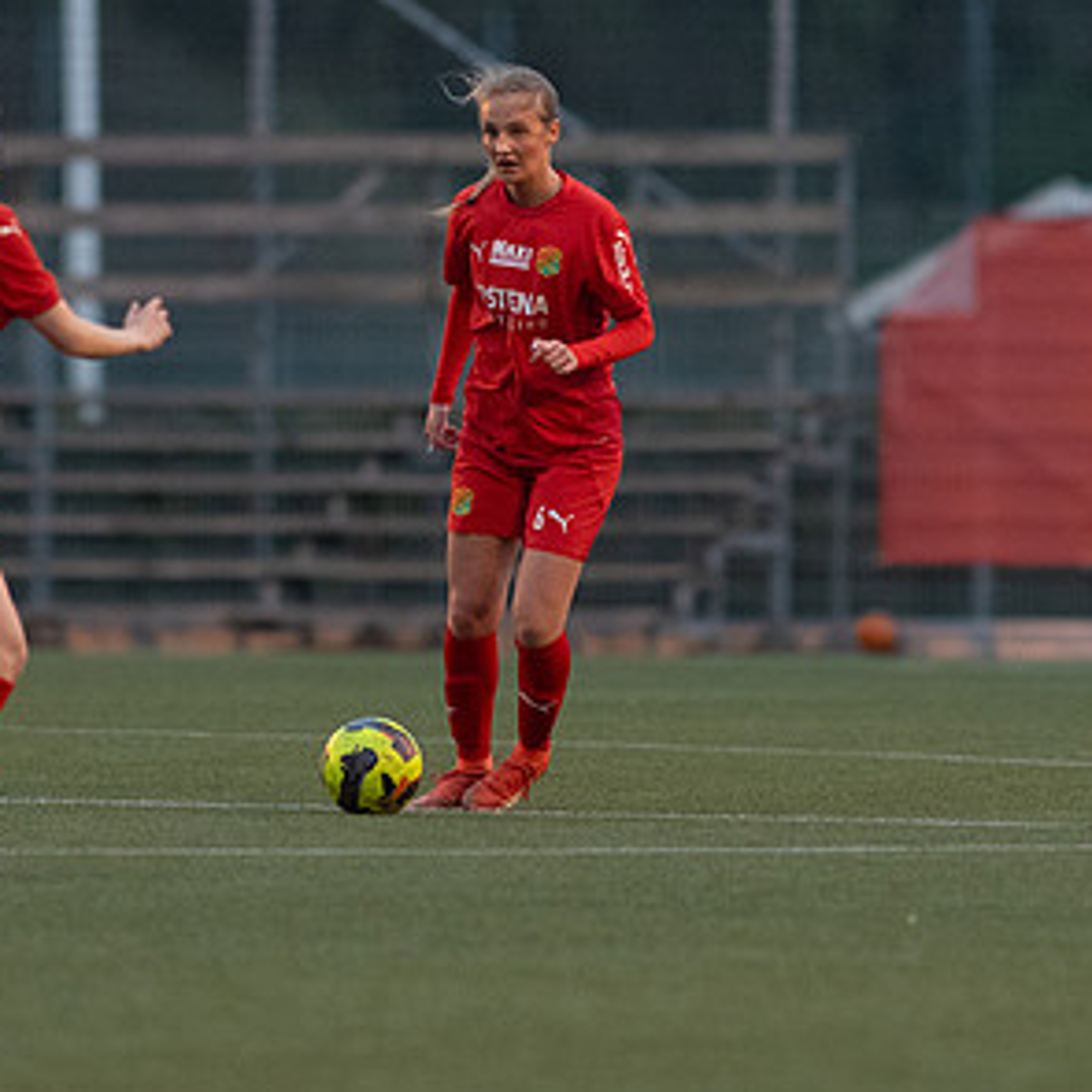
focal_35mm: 761
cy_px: 439
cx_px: 485
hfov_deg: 2.3
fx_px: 27160
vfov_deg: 2.3
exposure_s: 1/1000
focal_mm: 300
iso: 4500
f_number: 3.2
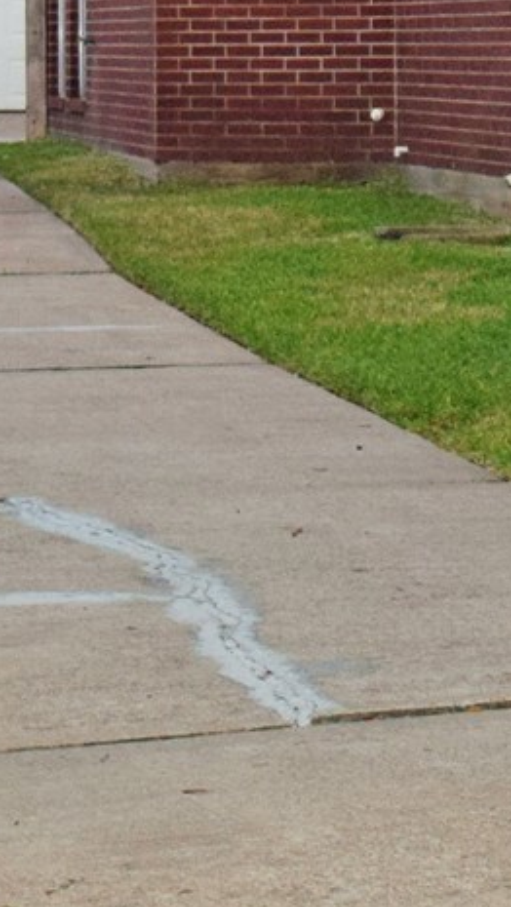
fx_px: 4234
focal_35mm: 176
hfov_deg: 6.8
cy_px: -291
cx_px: 798
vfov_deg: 11.9
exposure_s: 1/100
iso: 800
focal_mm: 24
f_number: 5
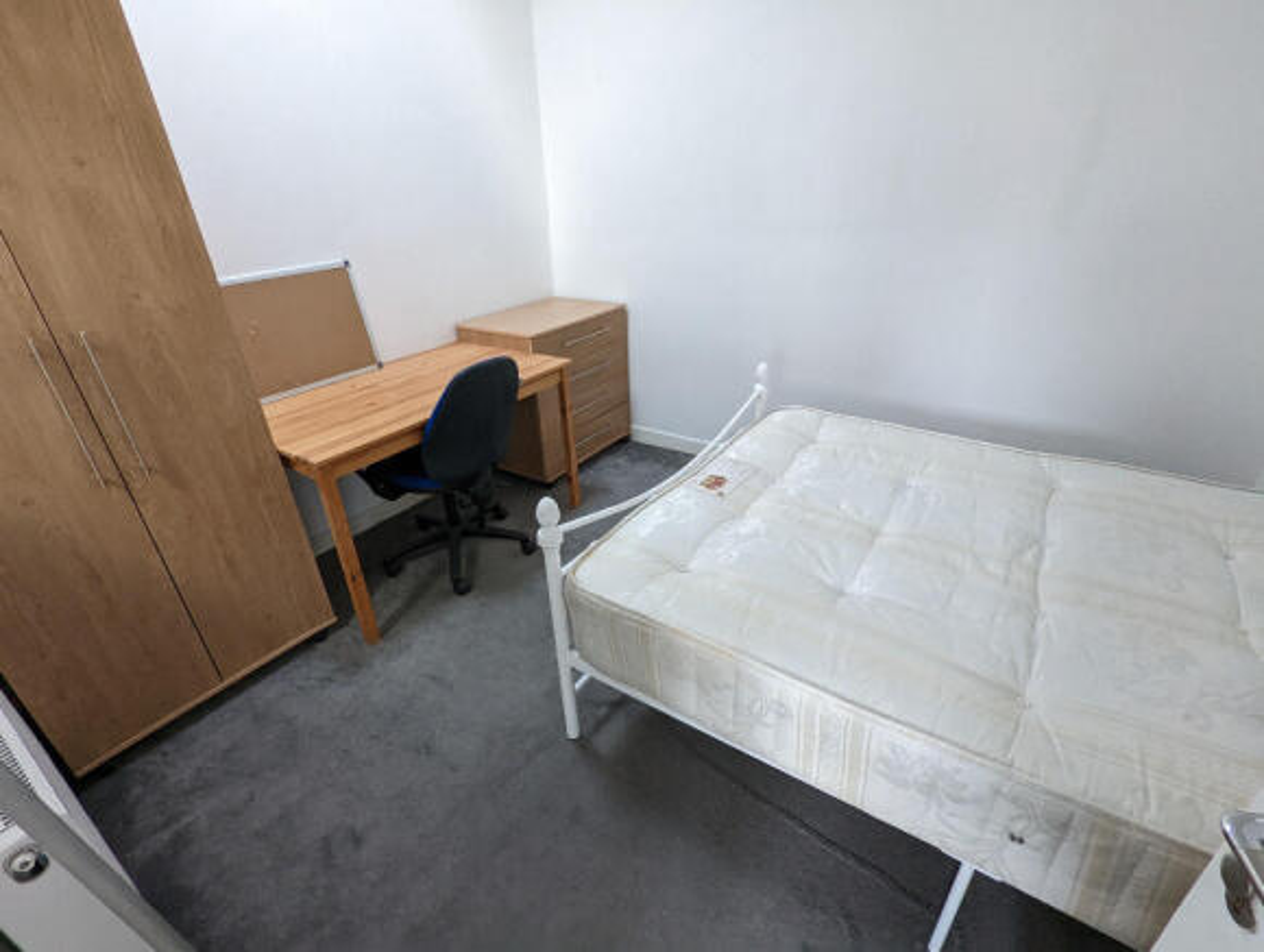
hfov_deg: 94.4
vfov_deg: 78.3
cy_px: 476
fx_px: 585
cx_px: 632
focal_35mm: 16
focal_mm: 2.35
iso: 365
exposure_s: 1/46.6
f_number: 2.2
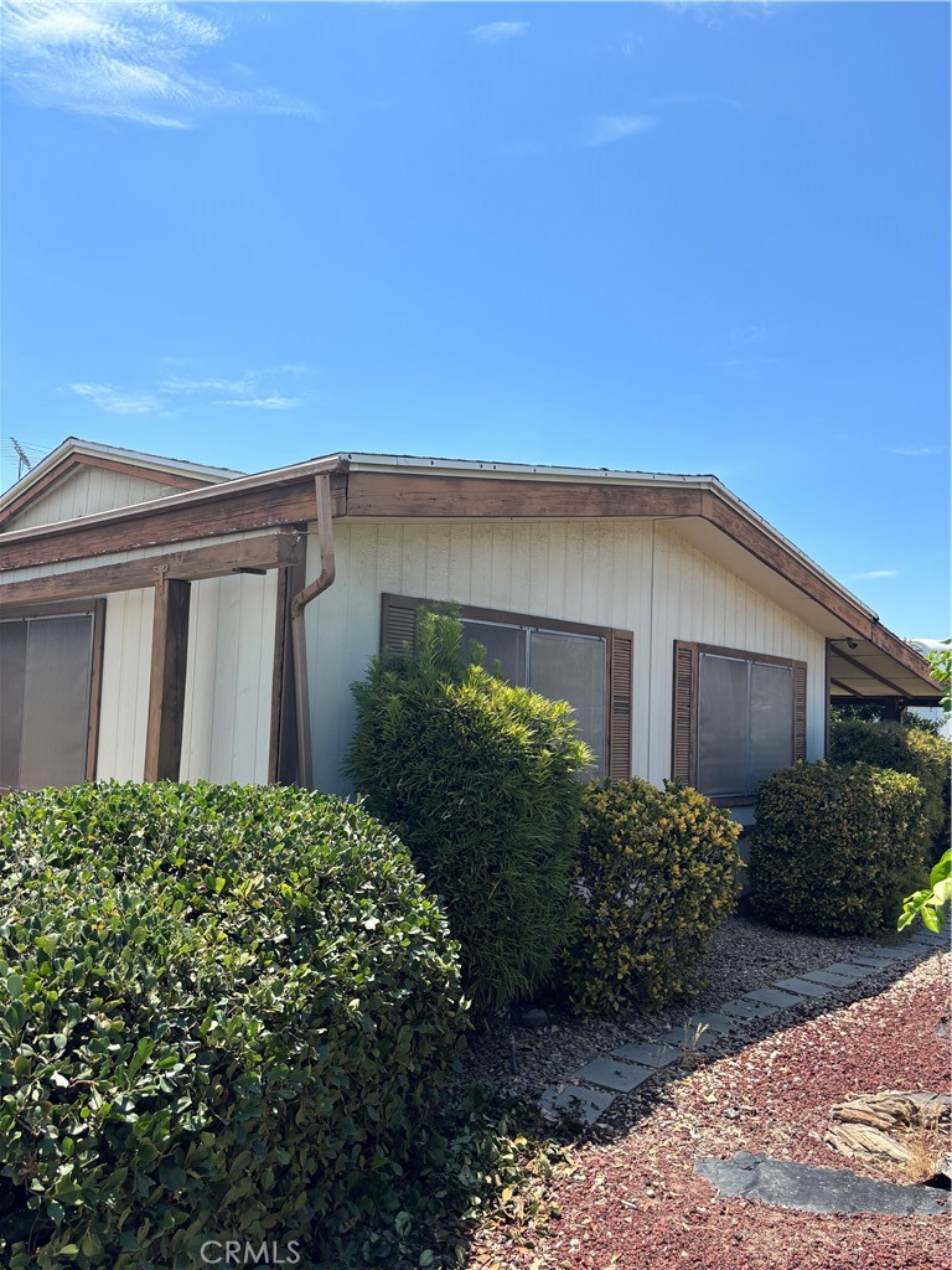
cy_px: 635
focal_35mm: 26
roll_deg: -2.4
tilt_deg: +4.3
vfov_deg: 67.3
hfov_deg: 53.1
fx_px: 953
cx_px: 476
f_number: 1.6
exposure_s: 1/2639
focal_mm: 5.96
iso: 50
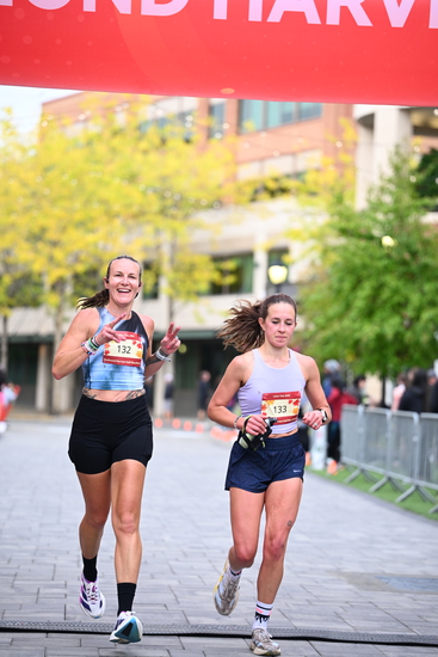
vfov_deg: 17.8
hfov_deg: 11.9
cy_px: 328
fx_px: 2097
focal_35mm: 115
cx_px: 219
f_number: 2.8
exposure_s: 1/1600
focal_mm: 115
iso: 1000
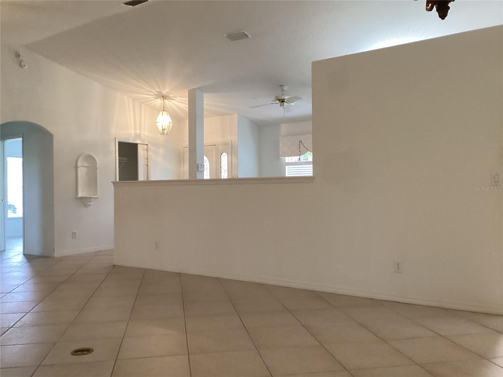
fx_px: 450
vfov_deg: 45.4
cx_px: 252
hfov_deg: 58.4
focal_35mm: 31
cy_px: 188
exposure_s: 1/60
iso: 200
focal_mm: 3.3
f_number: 2.4
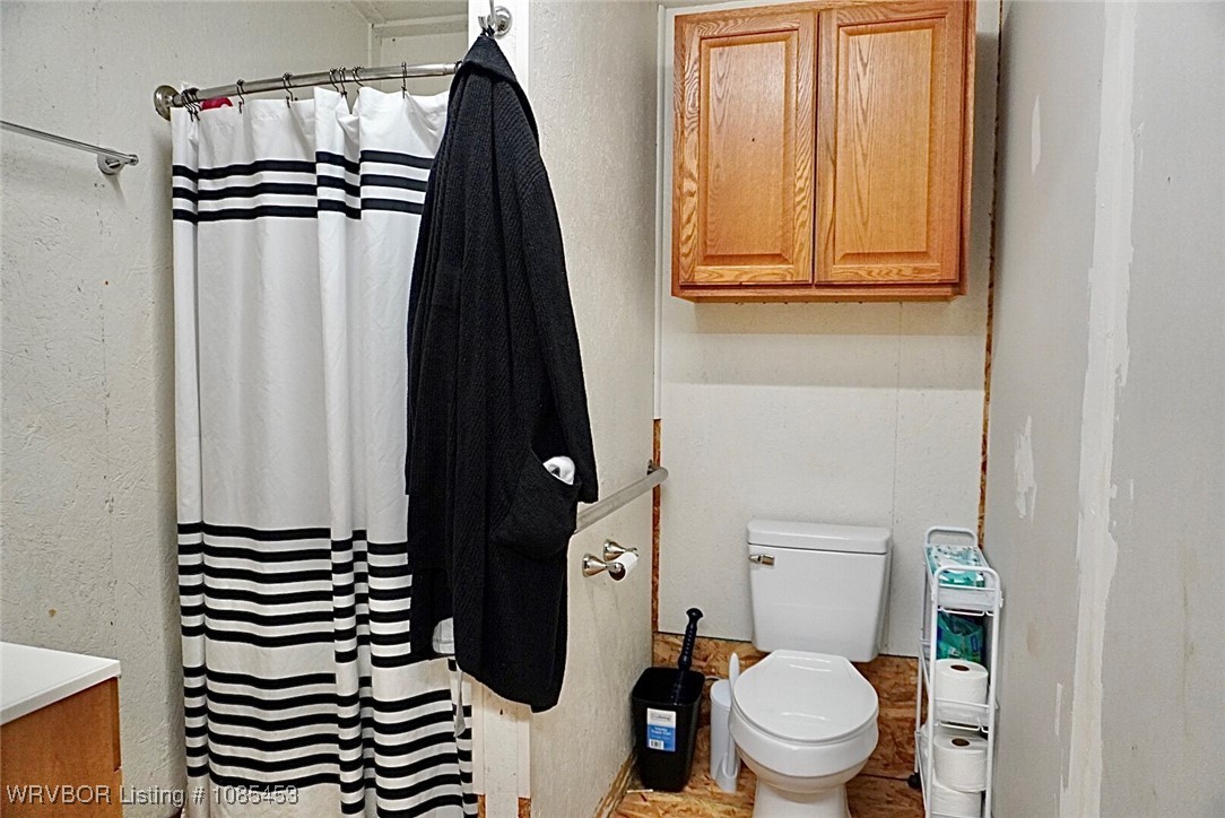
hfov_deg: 73.7
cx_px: 612
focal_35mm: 24
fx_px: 817
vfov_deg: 53.2
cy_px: 409
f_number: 3.5
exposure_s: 1/160
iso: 2000
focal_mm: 16
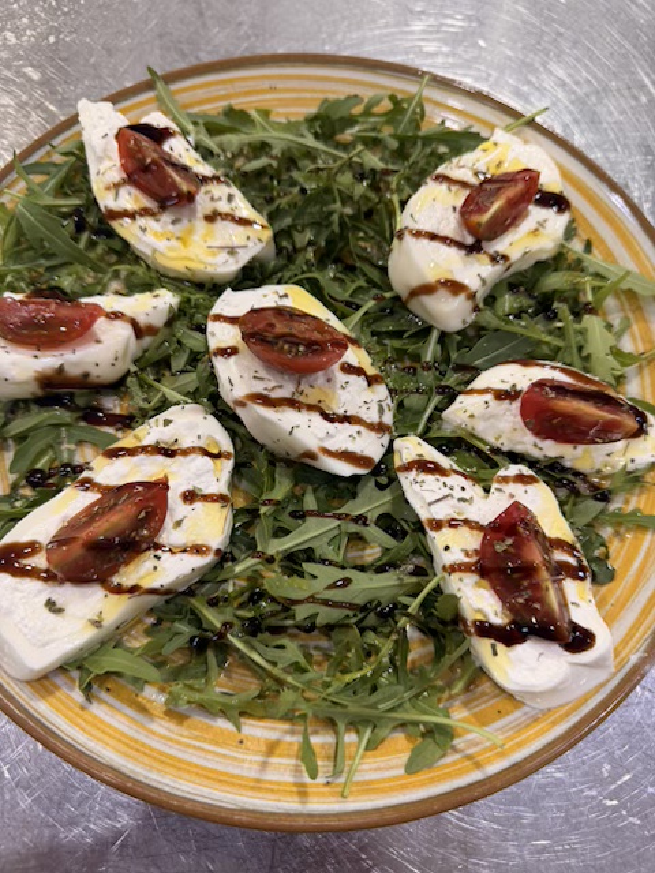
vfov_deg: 71.6
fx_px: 606
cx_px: 328
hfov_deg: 56.8
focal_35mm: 24
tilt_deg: -71.7
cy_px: 436
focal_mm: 6.76
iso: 125
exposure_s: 1/50
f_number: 1.78
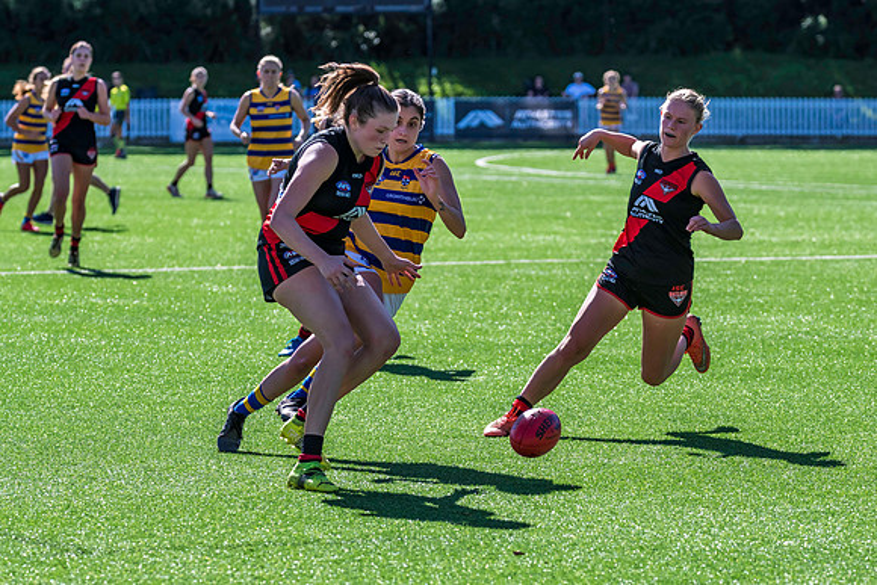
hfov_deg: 9.7
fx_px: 5178
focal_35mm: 213
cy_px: 303
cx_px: 468
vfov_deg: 6.5
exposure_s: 1/2000
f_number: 6.3
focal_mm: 195
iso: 800
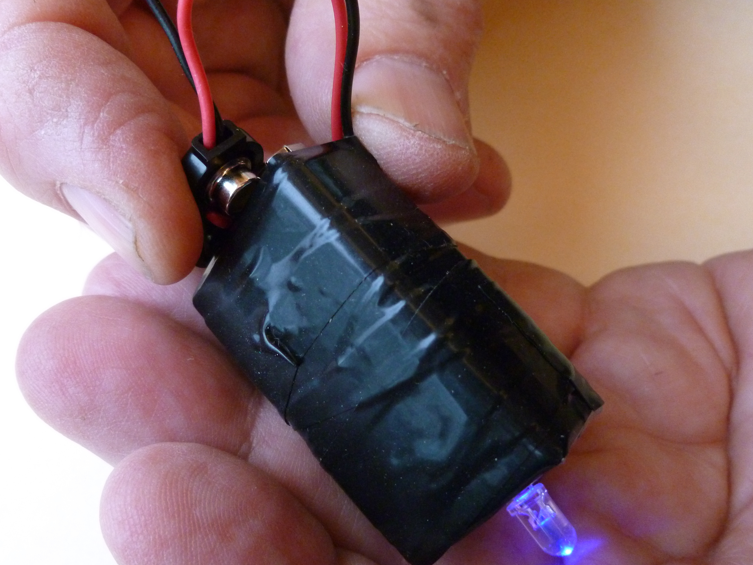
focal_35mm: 34
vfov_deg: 41.7
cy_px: 316
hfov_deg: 53.9
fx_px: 740
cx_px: 337
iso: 400
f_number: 3.3
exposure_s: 1/60
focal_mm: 5
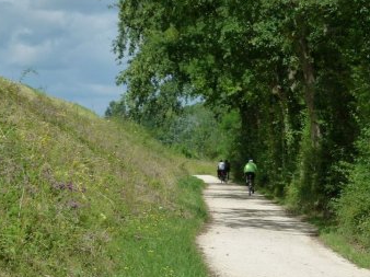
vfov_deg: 7.6
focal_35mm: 196
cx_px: 248
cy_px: 162
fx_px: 2093
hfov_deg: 10.1
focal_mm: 24.9
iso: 160
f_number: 4
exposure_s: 1/1300
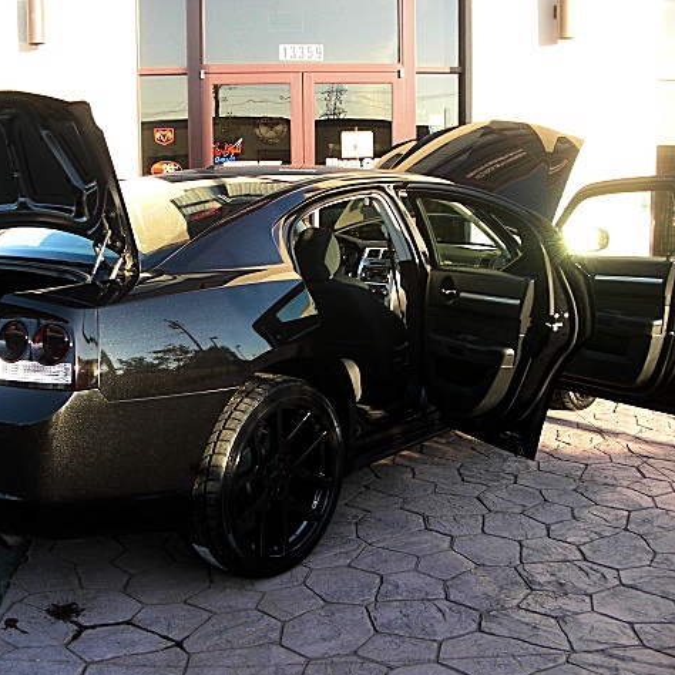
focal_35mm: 43
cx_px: 268
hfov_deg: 39.0
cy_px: 340
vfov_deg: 39.2
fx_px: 949
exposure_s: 1/100
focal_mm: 6.3
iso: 50
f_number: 2.8
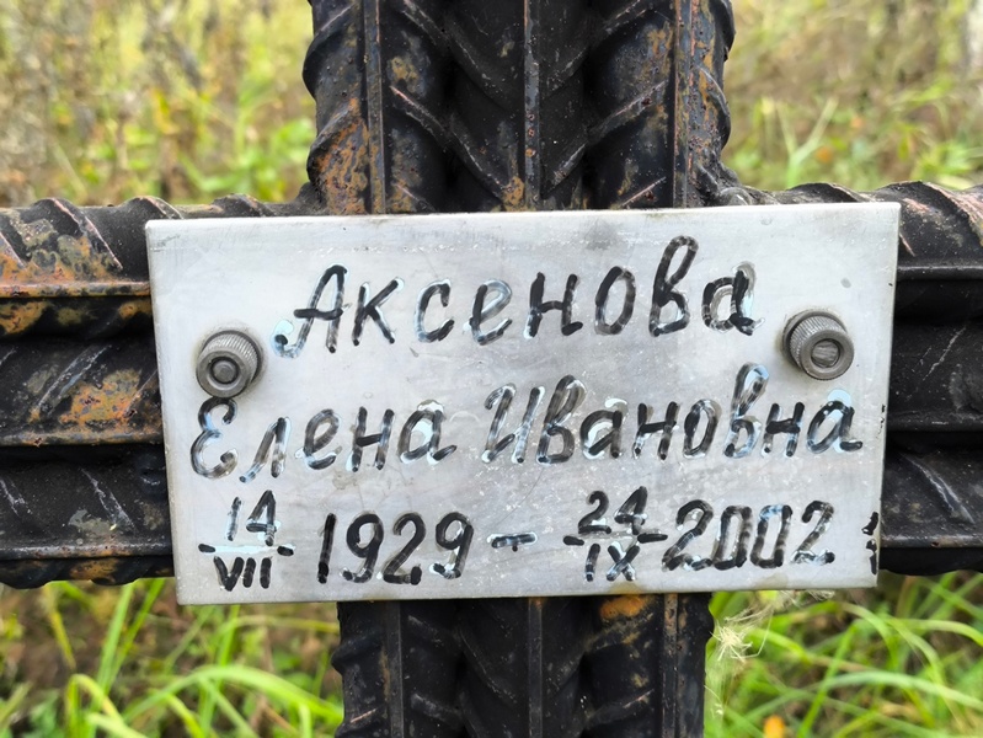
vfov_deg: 29.1
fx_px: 1421
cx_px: 492
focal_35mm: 50
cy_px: 369
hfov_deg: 38.2
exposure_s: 1/120
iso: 80
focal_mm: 4.71
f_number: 1.7
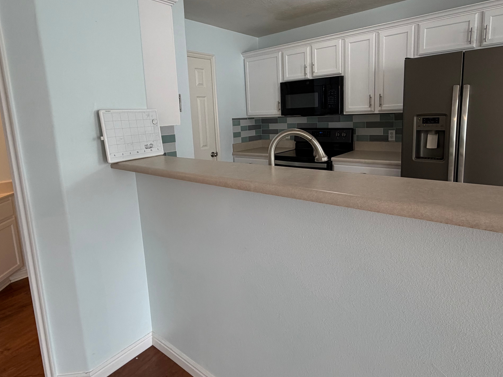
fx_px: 305
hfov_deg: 79.0
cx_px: 255
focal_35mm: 21
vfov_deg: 63.1
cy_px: 161
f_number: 2.2
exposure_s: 1/120
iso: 200
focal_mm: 2.22
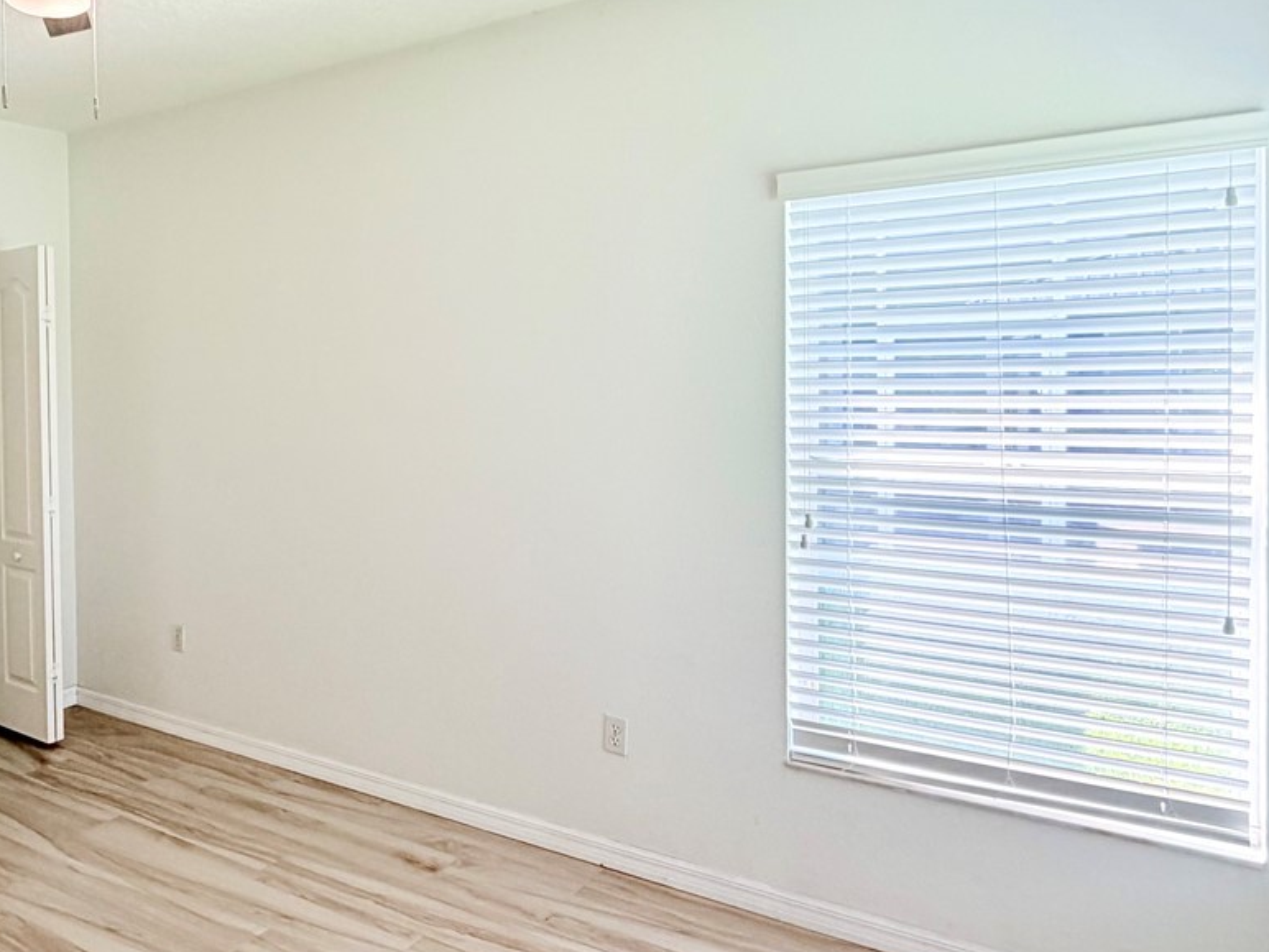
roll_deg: +0.9
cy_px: 400
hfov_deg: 57.1
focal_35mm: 29
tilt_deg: -1.8
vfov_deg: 48.0
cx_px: 255
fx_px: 1063
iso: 80
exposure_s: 1/120
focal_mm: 2.22
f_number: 2.2
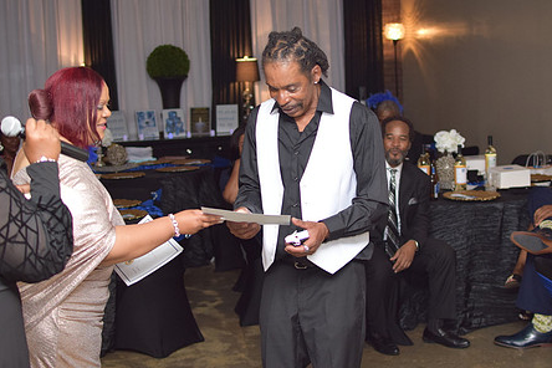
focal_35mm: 69
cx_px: 277
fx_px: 1053
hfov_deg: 29.4
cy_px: 151
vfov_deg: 19.8
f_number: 2.5
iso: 800
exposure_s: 1/200
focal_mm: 35
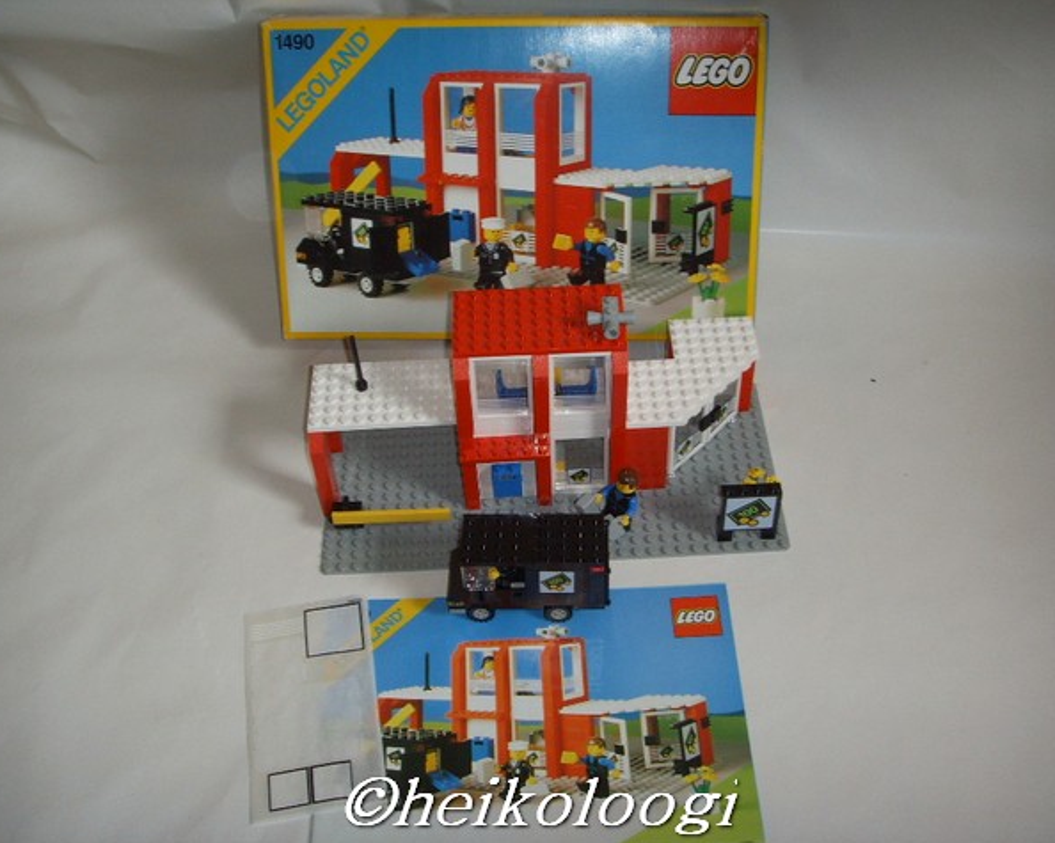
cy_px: 424
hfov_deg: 44.8
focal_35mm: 41
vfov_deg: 36.5
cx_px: 543
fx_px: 1280
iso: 100
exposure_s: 1/45
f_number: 3.5
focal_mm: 6.6
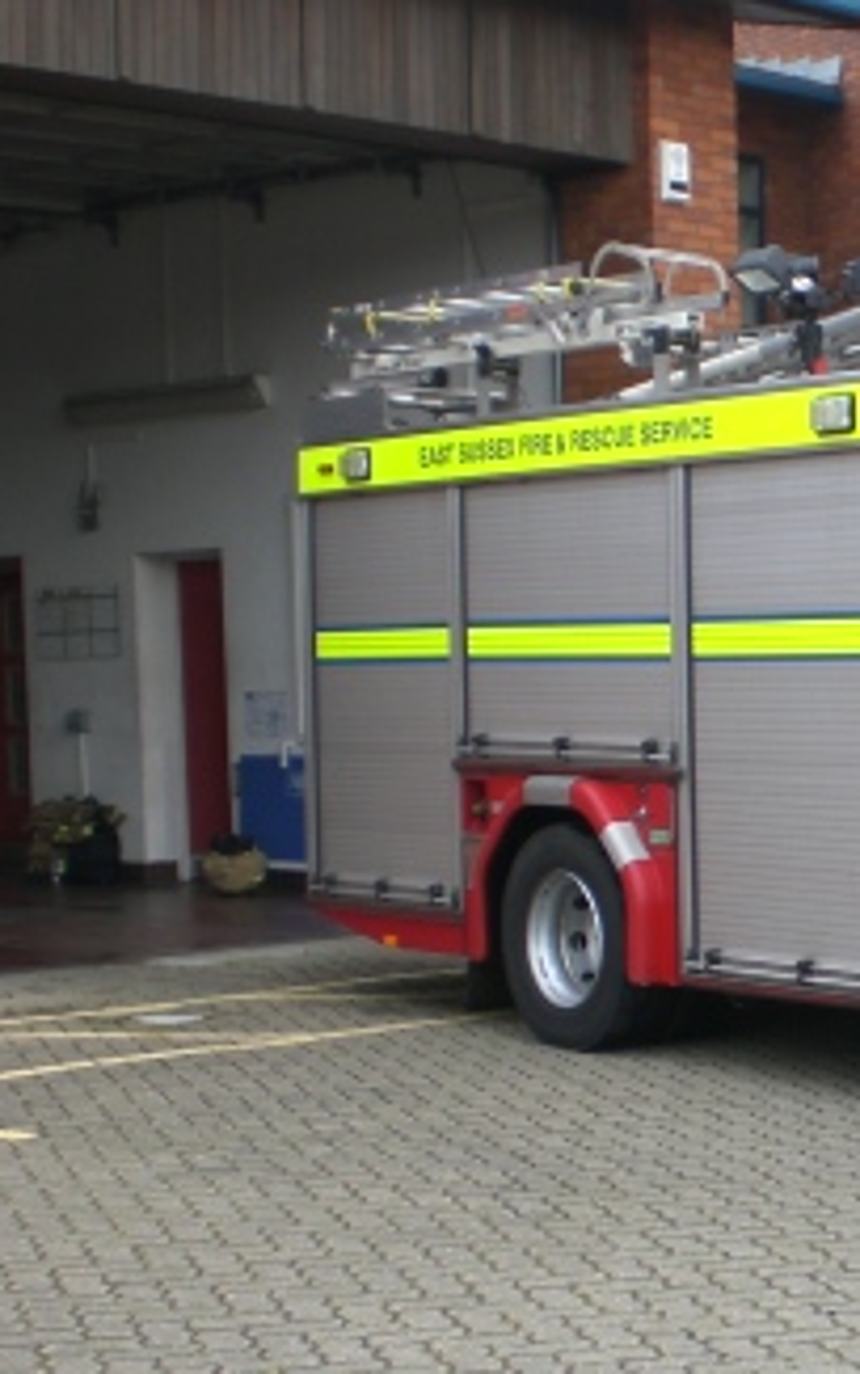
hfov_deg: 15.6
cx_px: 1180
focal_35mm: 79
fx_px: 2960
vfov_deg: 26.0
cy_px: 894
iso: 50
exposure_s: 1/250
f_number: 3.1
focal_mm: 6.3
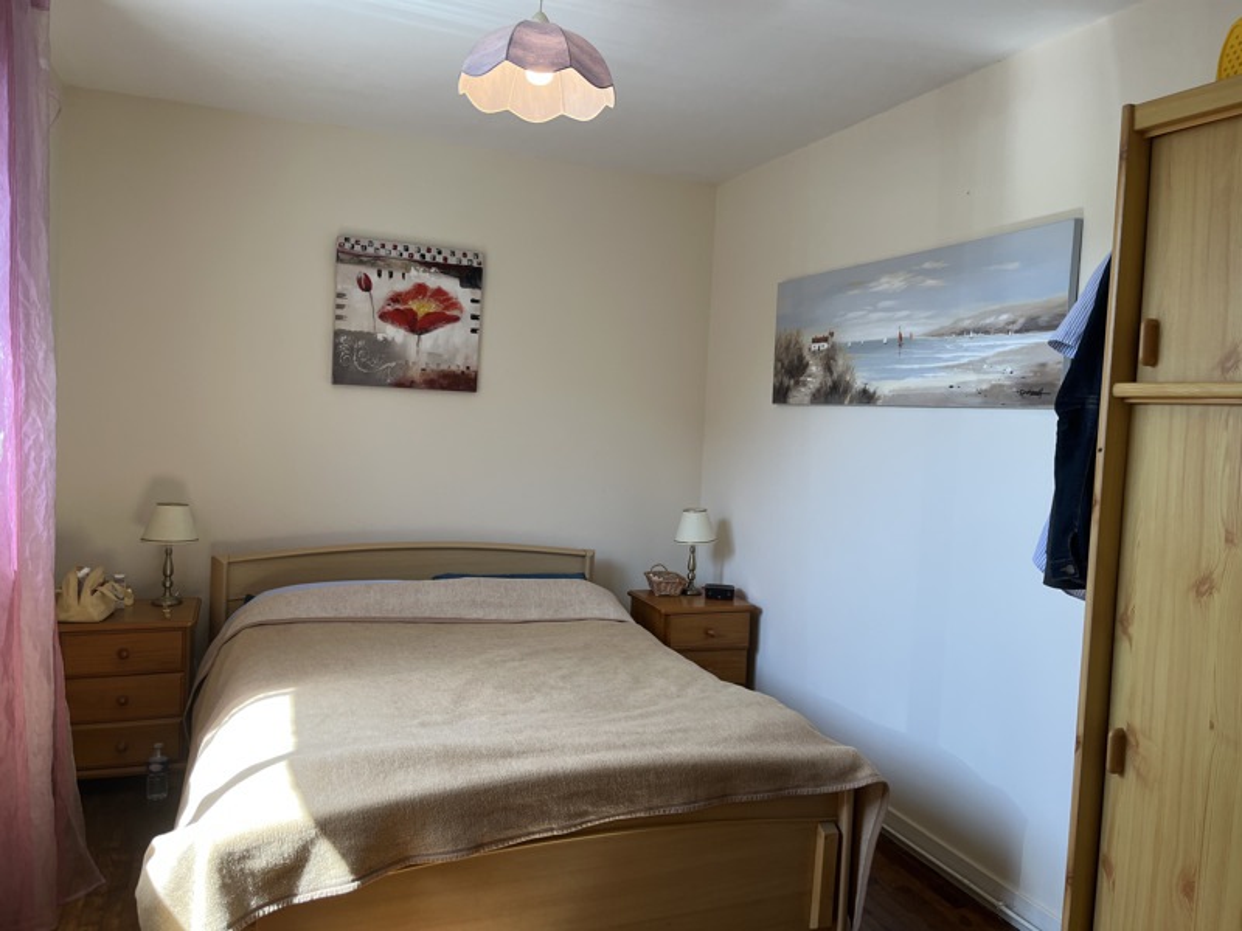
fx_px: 933
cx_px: 621
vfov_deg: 53.1
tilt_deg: -2.9
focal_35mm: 26
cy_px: 466
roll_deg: -1.4
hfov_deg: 67.3
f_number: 1.6
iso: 32
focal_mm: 5.1
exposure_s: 1/144
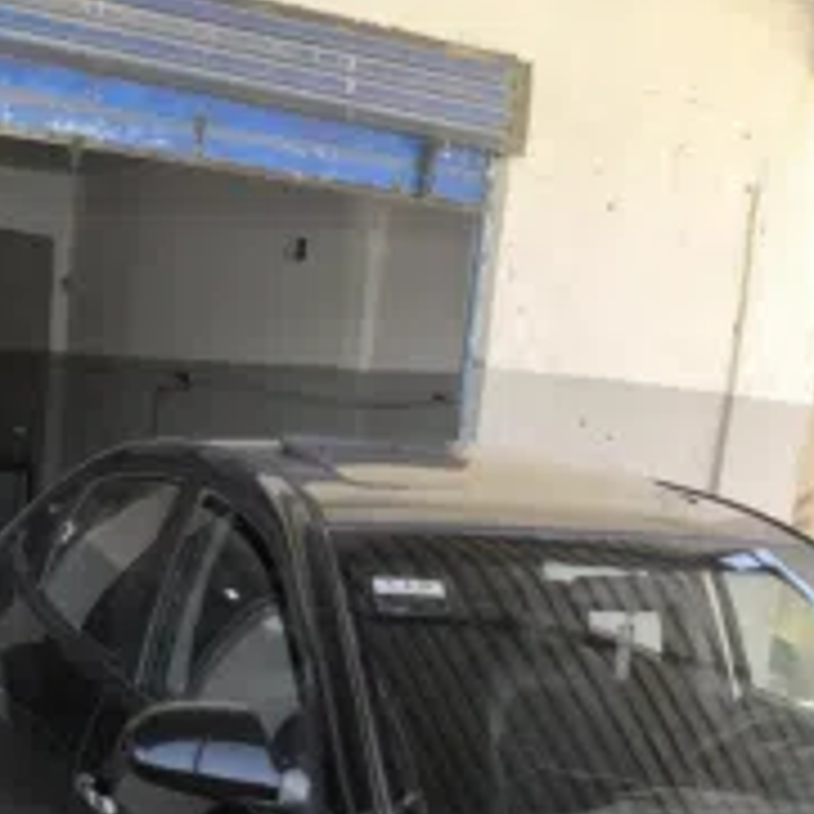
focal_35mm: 60
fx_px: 1596
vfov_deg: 26.7
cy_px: 852
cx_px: 409
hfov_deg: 28.6
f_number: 1.65
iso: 50
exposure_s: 1/155
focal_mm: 6.14
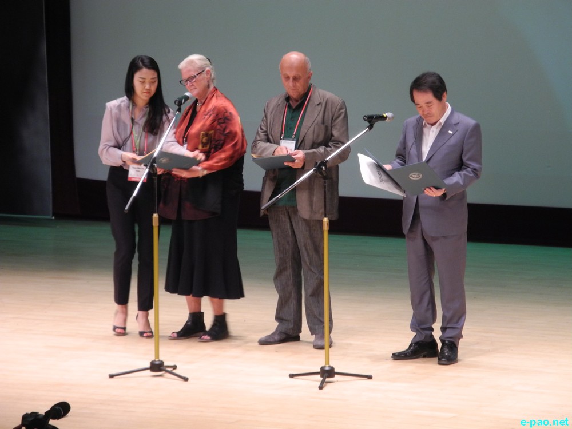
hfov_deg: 9.9
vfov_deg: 7.4
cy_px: 214
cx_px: 286
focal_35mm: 200
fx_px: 3305
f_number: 5.6
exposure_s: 1/13
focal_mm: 42.6
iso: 400
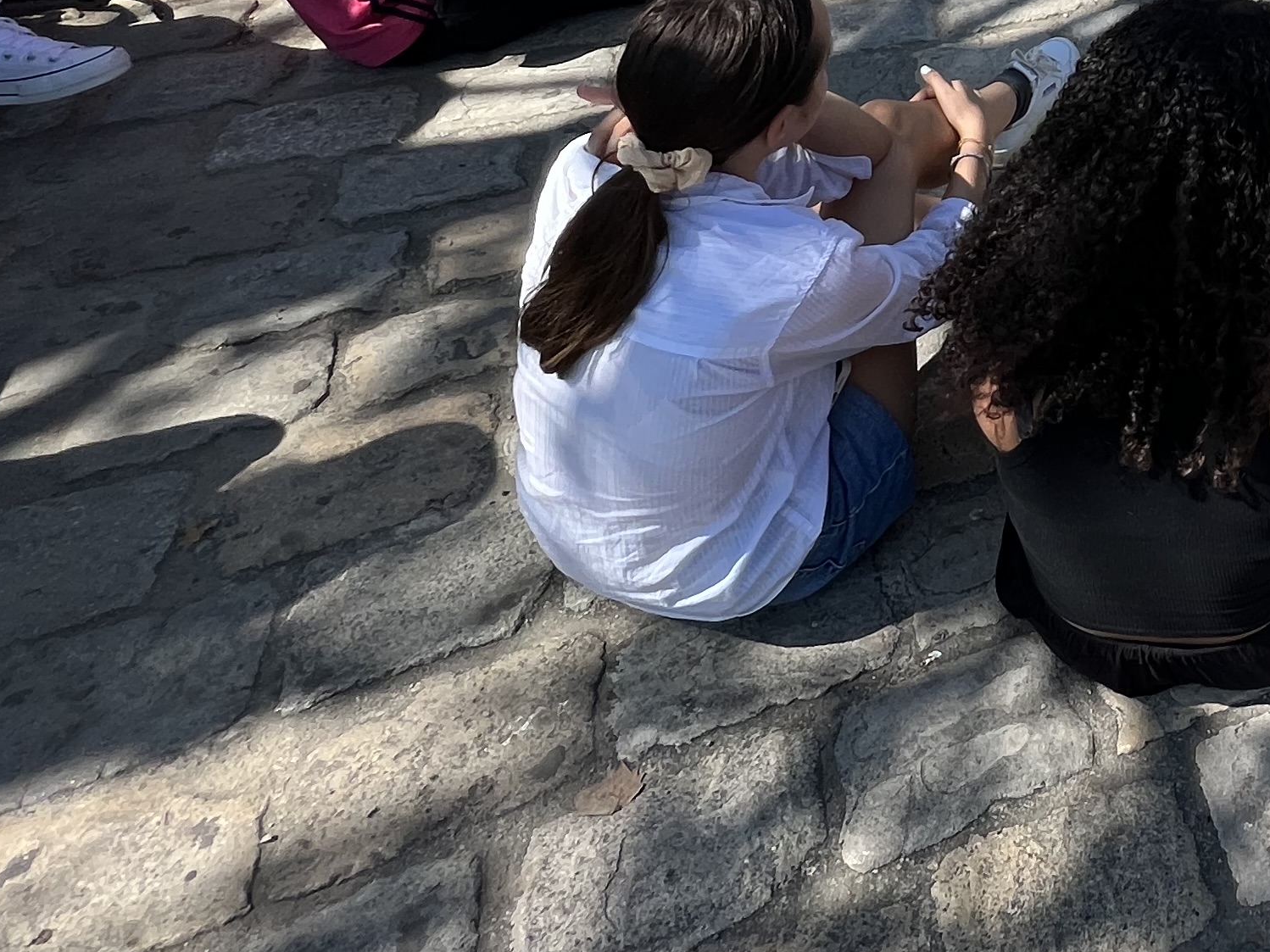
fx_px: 1284
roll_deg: -4.9
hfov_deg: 40.3
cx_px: 1457
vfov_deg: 33.0
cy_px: -200
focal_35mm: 35
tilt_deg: -22.7
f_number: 1.8
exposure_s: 1/986
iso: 32
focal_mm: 1.57
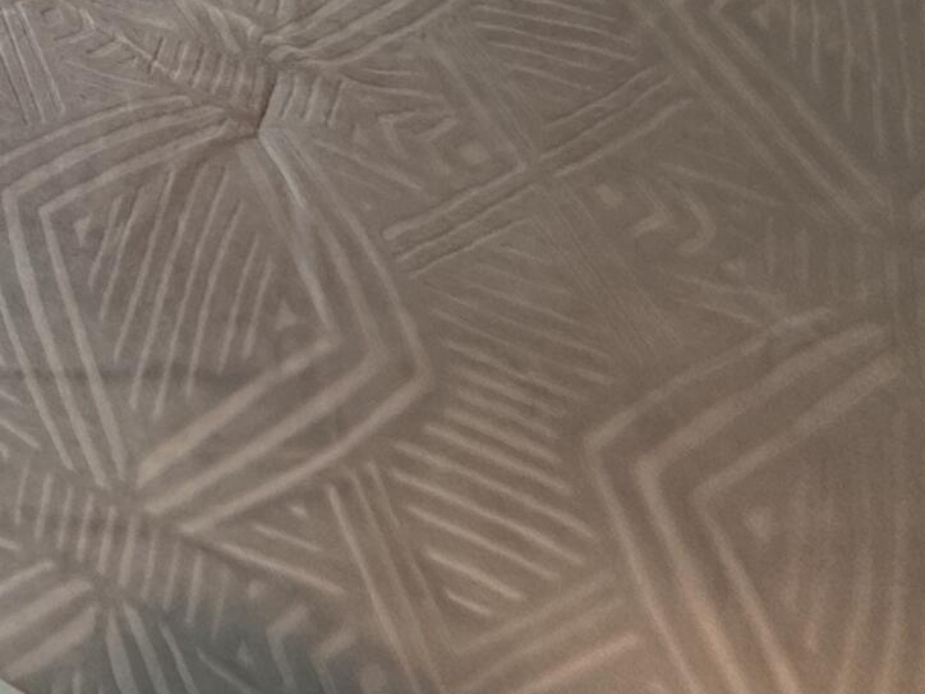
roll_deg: +1.4
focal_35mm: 58
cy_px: -436
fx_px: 1550
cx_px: -475
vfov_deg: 20.4
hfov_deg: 25.0
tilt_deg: -17.7
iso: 160
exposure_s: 1/60
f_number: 2.2
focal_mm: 2.22
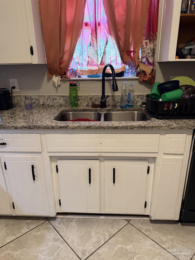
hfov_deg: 56.8
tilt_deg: -17.2
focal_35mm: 24
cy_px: 130
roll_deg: +0.1
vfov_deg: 71.6
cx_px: 98
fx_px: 180
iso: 500
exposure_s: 1/60
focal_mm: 6.76
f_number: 1.78
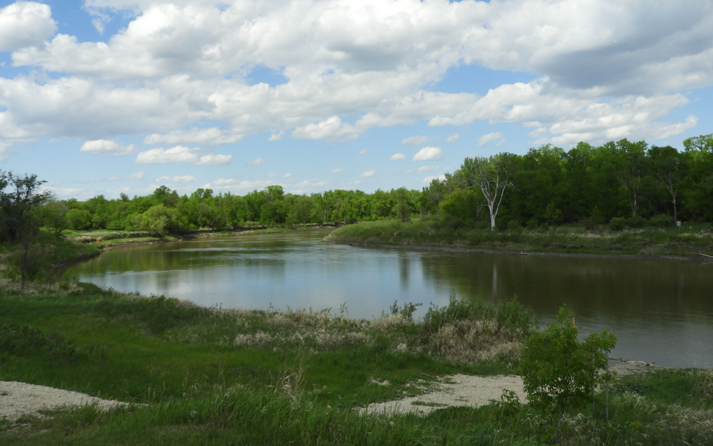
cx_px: 356
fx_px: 680
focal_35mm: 35
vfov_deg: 36.2
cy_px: 180
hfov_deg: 55.3
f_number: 3.6
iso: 100
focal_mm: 5.9
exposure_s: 1/1250
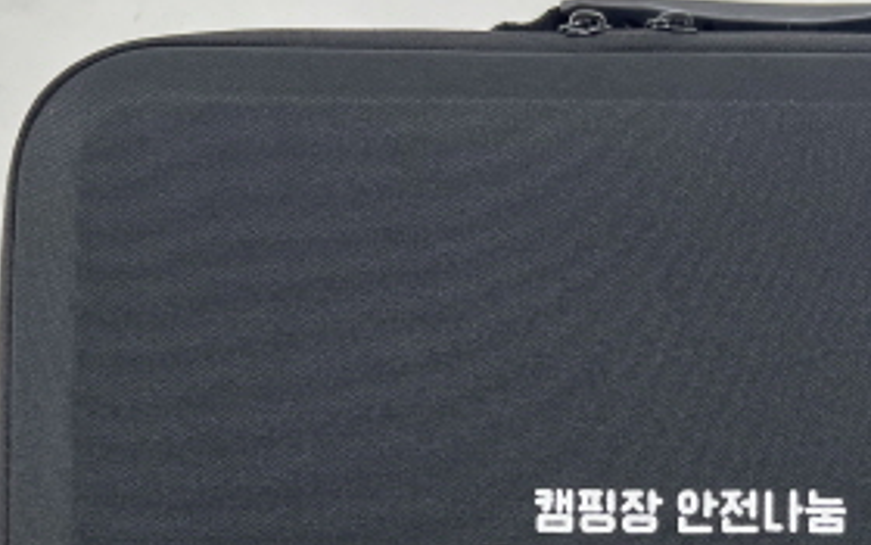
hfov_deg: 32.0
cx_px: 635
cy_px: 685
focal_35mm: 63
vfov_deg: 19.2
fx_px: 1495
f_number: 1.6
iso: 100
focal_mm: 5.1
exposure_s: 1/120
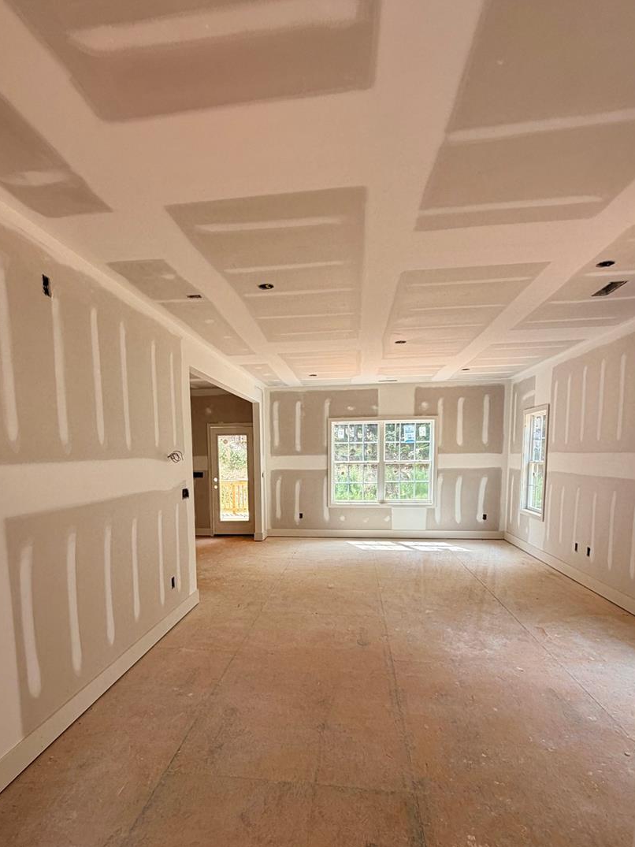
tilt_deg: -6.6
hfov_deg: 65.8
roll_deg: +0.9
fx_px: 489
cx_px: 280
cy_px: 516
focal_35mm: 20
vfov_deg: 80.6
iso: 64
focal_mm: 2.22
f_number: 2.2
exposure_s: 1/121
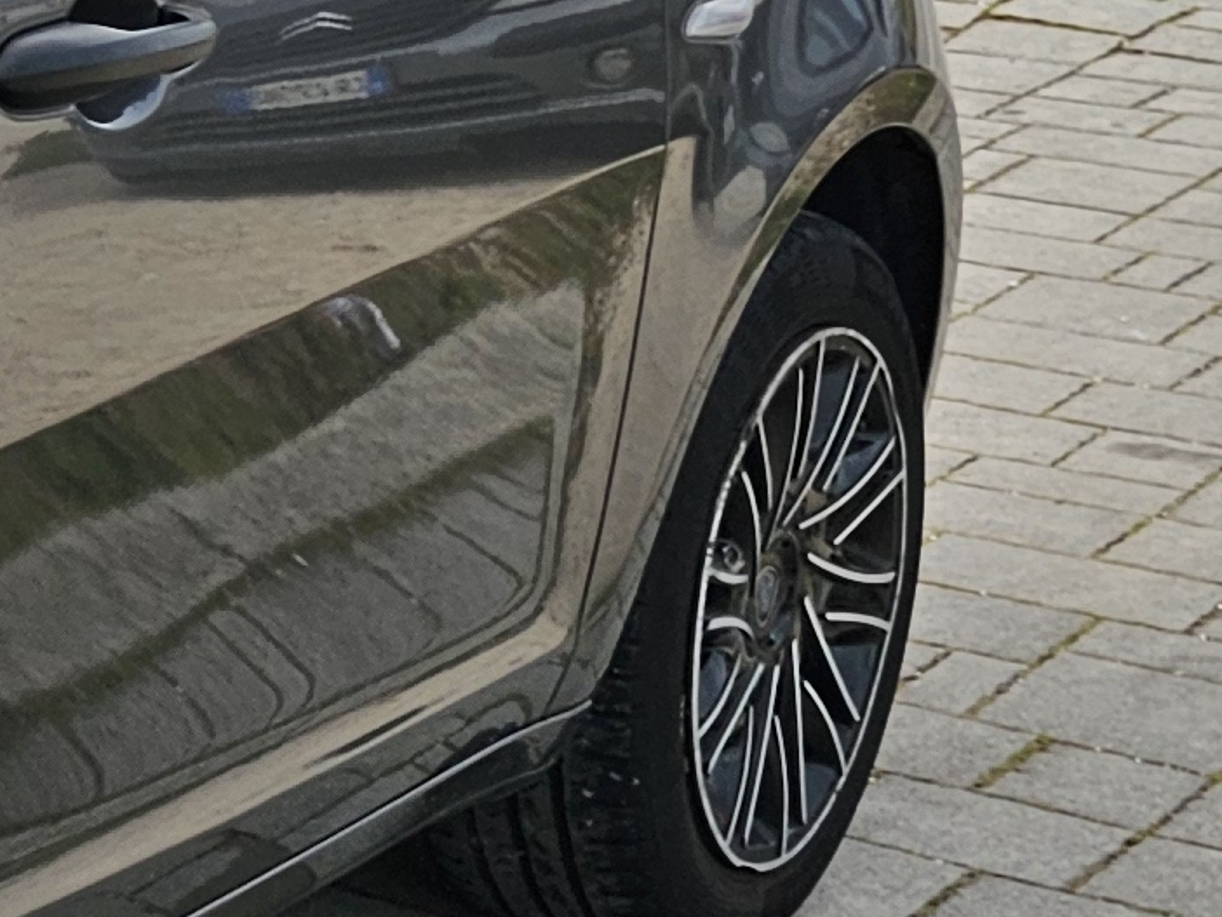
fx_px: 4626
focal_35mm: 131
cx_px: -1755
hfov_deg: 12.0
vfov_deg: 11.2
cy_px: 64
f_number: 1.7
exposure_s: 1/106
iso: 10
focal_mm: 6.3
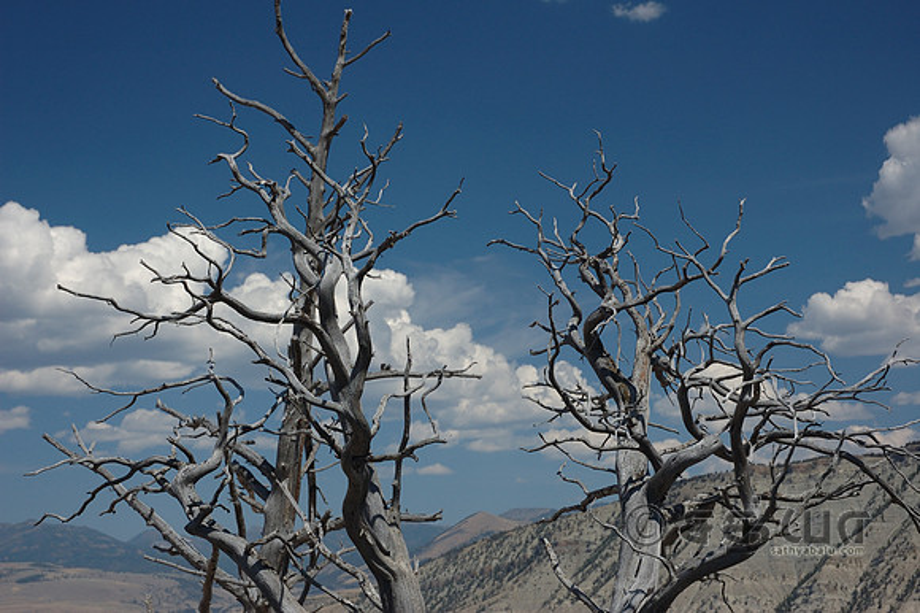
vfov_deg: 22.6
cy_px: 306
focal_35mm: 60
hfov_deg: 33.4
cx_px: 460
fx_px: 1532
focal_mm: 40
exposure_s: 1/250
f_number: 8
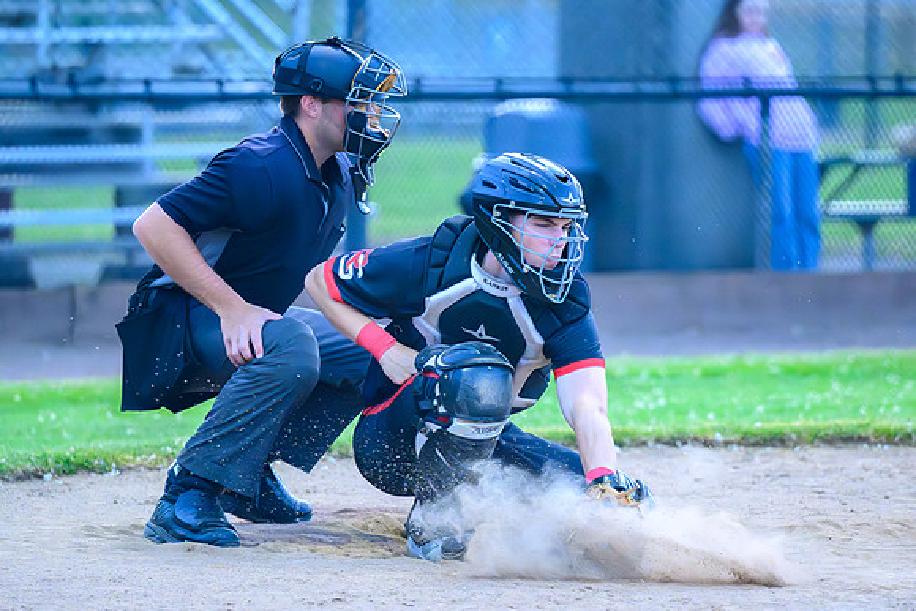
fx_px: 6771
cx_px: 518
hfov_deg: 7.7
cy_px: 276
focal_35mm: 266
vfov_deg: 5.2
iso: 10000
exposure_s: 1/2500
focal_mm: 175
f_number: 2.8
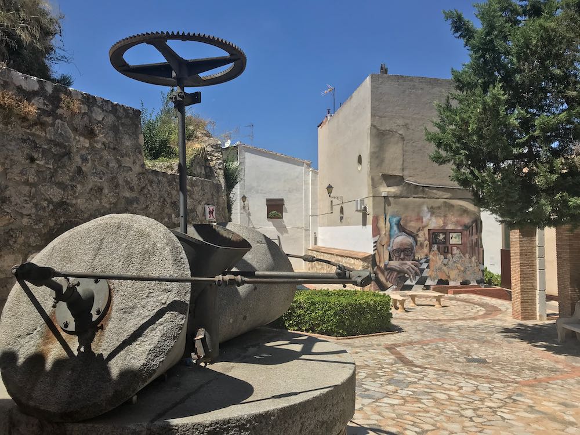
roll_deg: -0.6
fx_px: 469
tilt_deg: +2.5
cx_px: 290
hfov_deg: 63.4
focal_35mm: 28
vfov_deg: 49.7
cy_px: 218
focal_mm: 3.99
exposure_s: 1/3096
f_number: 1.8
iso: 20
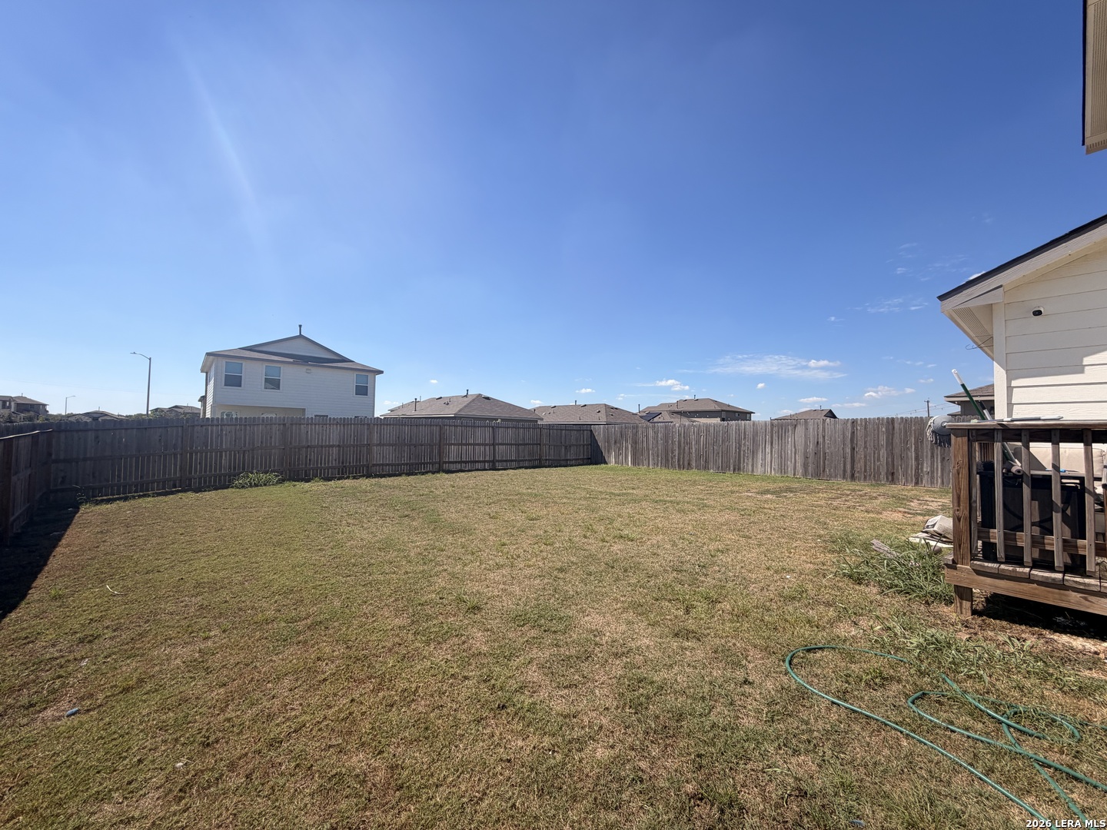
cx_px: 554
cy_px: 415
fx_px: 448
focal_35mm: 14
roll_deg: -2.0
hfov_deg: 102.1
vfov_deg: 85.7
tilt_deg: +2.7
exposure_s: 1/985
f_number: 2.2
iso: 20
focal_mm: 2.22
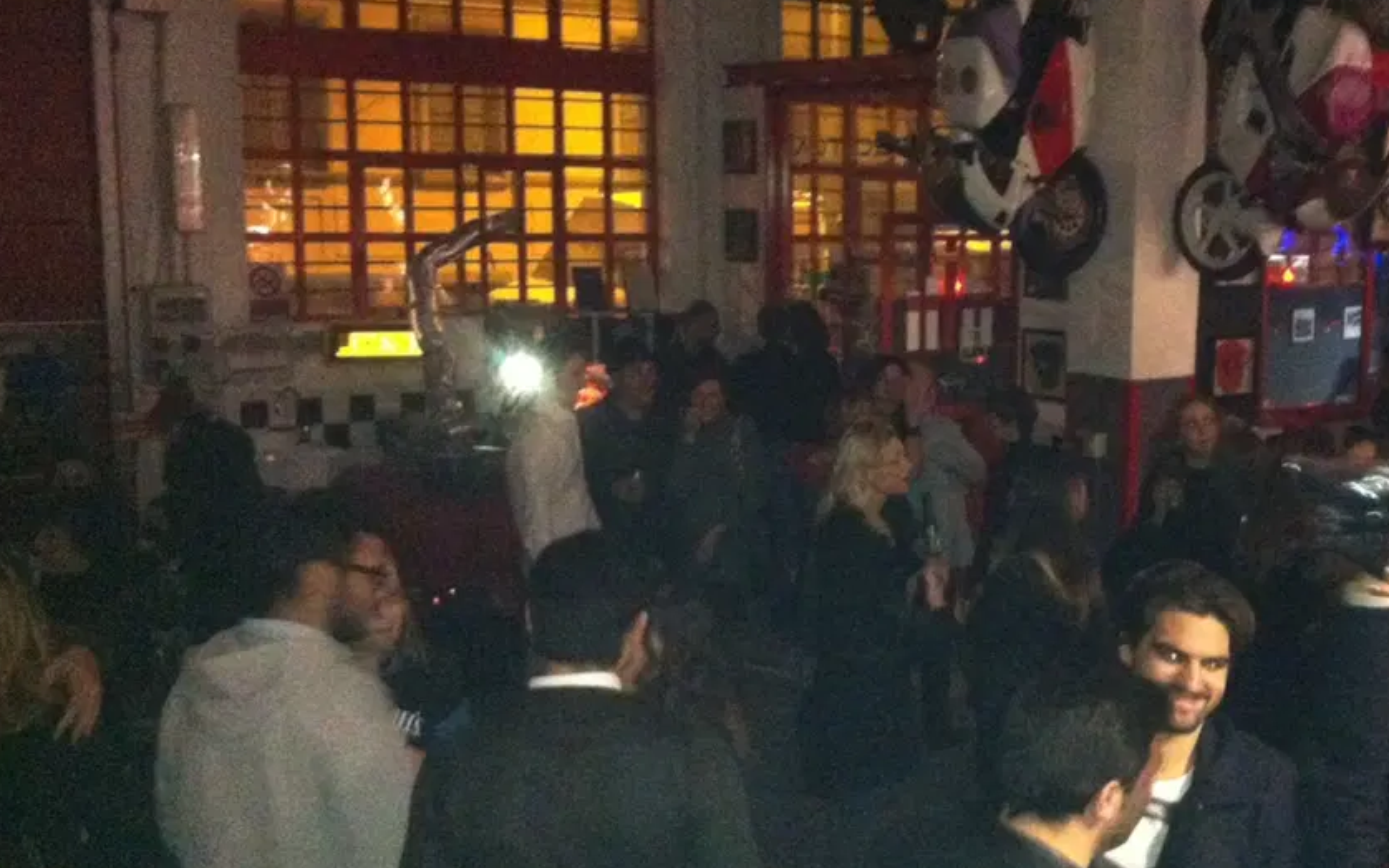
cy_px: 452
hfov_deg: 37.8
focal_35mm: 53
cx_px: 929
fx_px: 2007
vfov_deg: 24.4
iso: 1000
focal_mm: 3.85
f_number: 2.8
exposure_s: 1/15
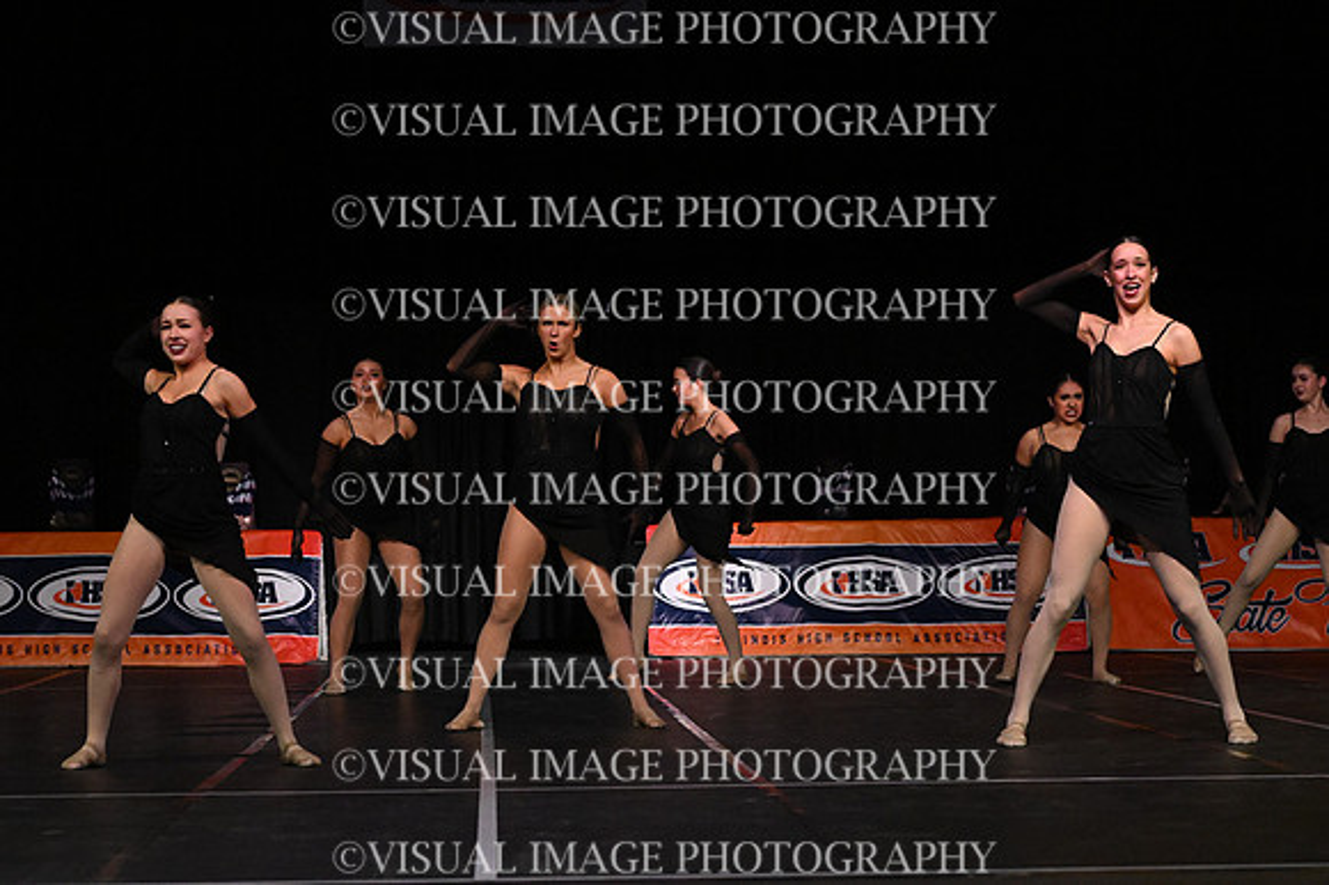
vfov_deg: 13.8
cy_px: 442
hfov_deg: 20.6
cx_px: 664
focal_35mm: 99
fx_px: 3653
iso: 8000
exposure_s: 1/1000
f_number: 4
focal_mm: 66
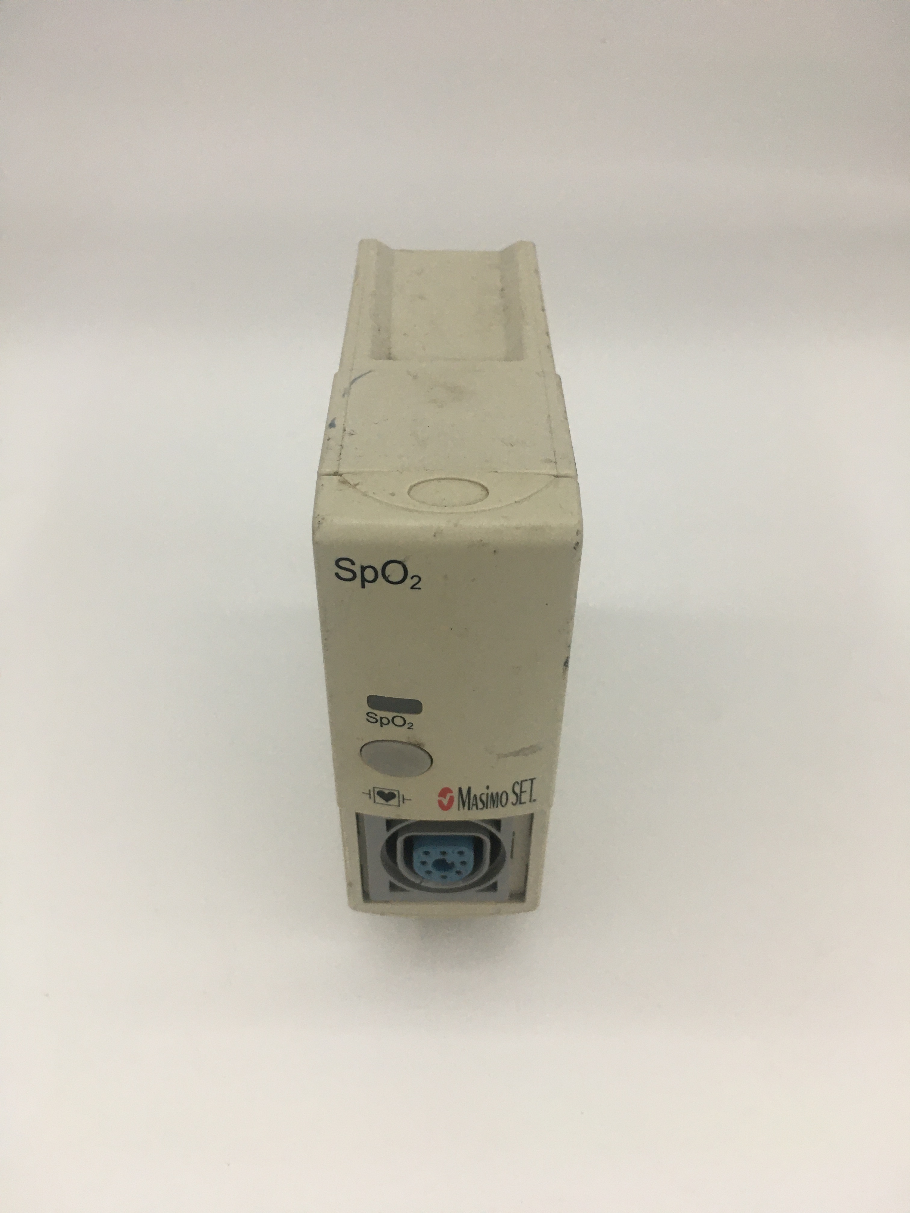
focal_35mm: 29
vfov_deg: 61.7
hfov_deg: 48.2
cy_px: 606
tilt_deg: -46.0
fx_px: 1016
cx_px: 455
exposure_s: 1/33
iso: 40
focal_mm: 4.15
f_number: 2.2
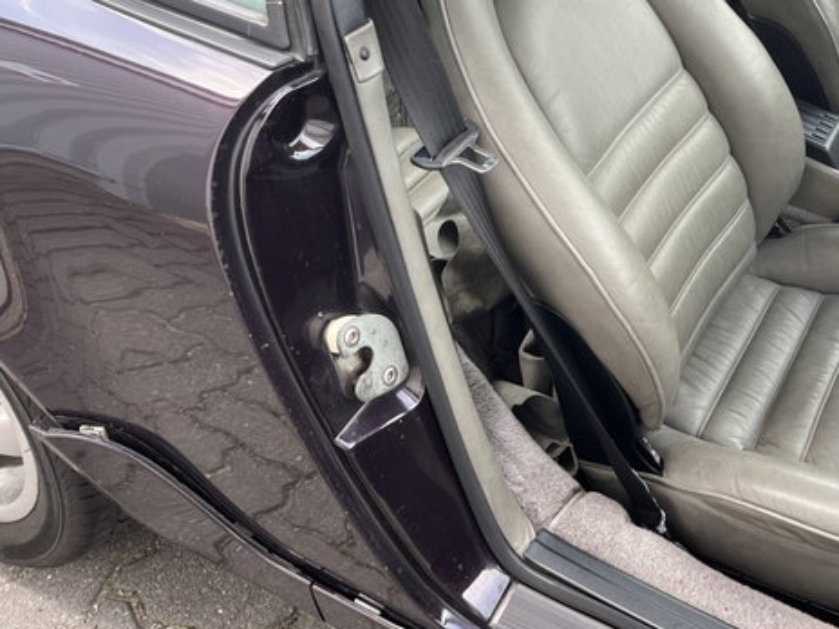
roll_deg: -4.2
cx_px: 682
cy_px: 116
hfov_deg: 41.8
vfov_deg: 32.6
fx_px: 1042
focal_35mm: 43
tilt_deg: -35.0
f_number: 1.6
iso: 40
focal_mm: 5.1
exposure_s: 1/122
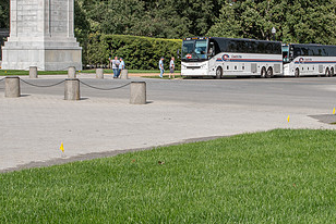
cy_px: 57
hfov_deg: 24.1
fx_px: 785
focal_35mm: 84
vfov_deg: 16.2
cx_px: 196
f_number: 13
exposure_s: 1/100
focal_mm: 24
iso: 100
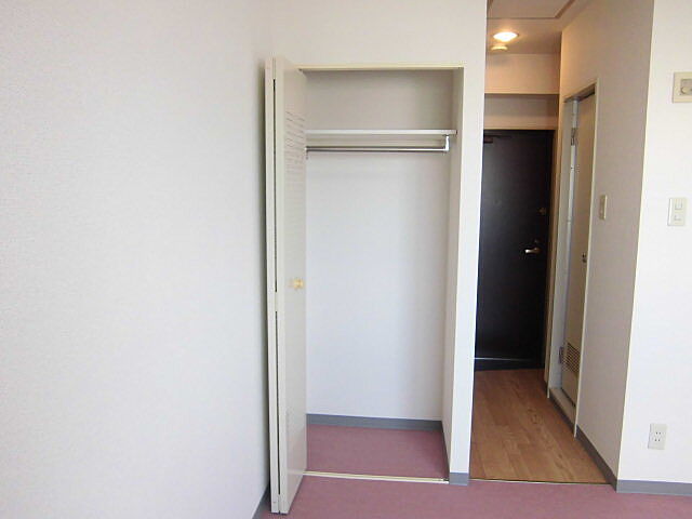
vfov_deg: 53.1
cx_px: 346
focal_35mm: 26
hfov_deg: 67.3
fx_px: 520
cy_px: 260
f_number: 2.8
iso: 200
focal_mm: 4.7
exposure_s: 1/60
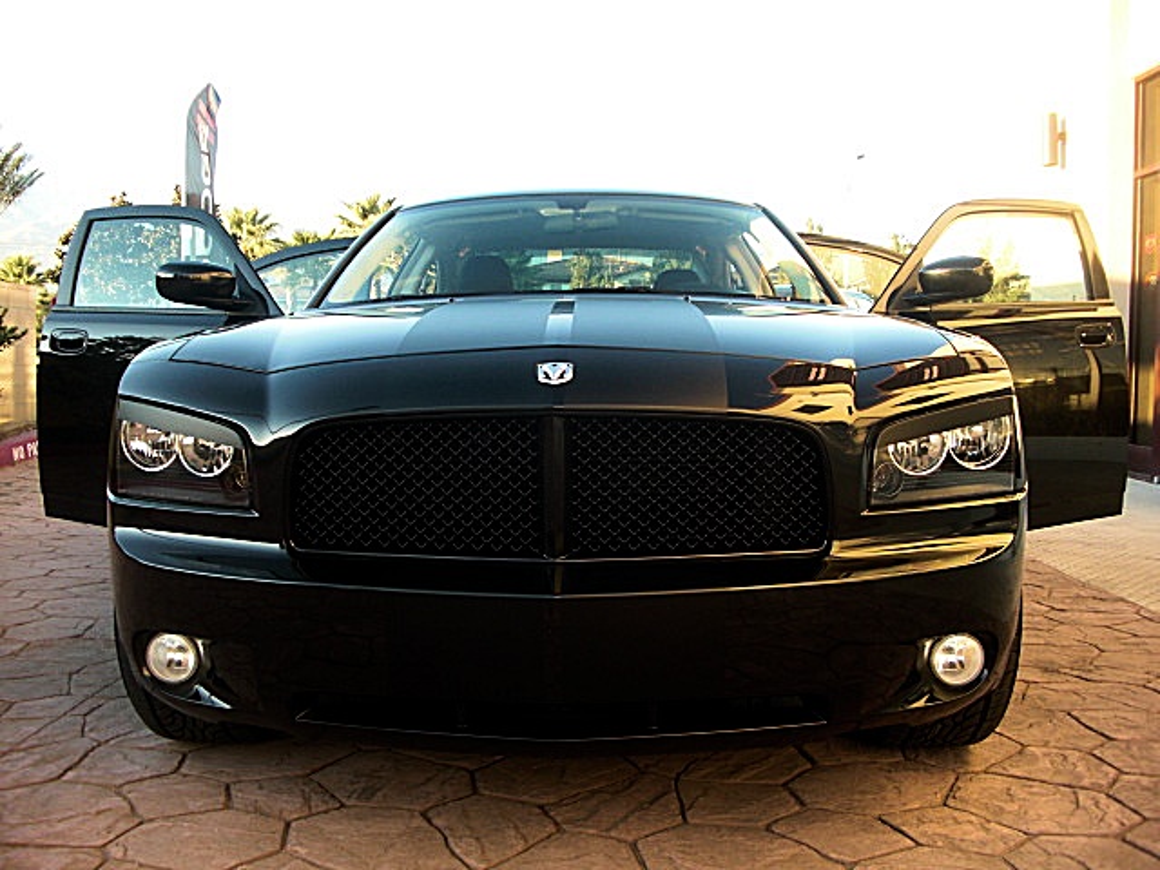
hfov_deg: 51.4
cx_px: 580
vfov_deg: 39.7
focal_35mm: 36
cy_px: 435
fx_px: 1206
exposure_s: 1/125
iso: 100
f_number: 2.8
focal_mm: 6.3
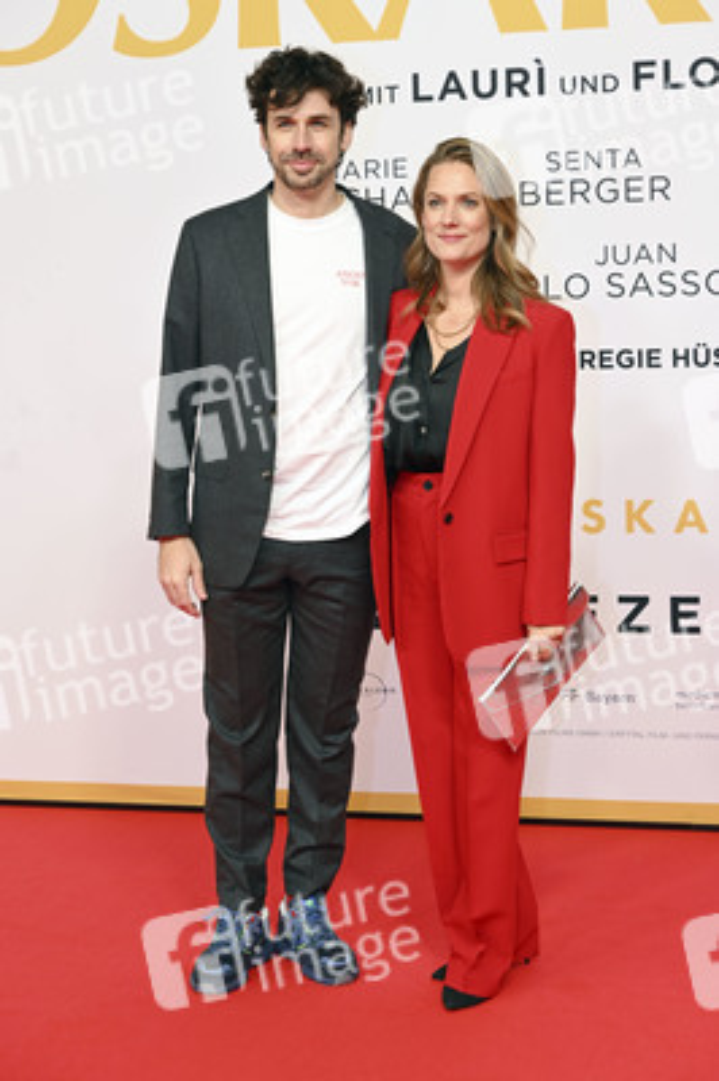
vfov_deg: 30.5
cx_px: 360
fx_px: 1981
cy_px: 540
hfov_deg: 20.6
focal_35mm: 66
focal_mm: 66
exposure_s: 1/125
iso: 640
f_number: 5
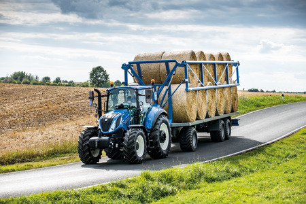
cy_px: 102
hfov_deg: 18.6
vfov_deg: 12.5
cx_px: 153
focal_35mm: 110
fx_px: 935
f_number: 5.6
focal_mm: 110
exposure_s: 1/800
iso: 250
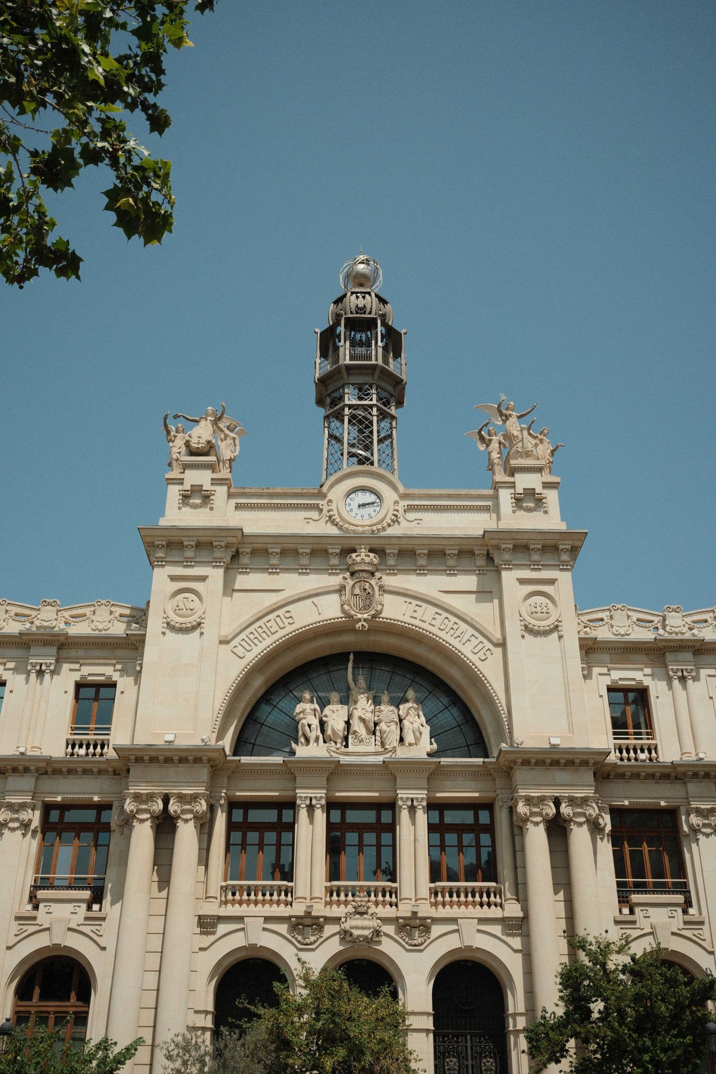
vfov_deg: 54.4
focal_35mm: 35
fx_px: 1044
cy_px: 537
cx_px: 358
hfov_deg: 37.9
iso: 500
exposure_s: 1/10500
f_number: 2.8
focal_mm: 23
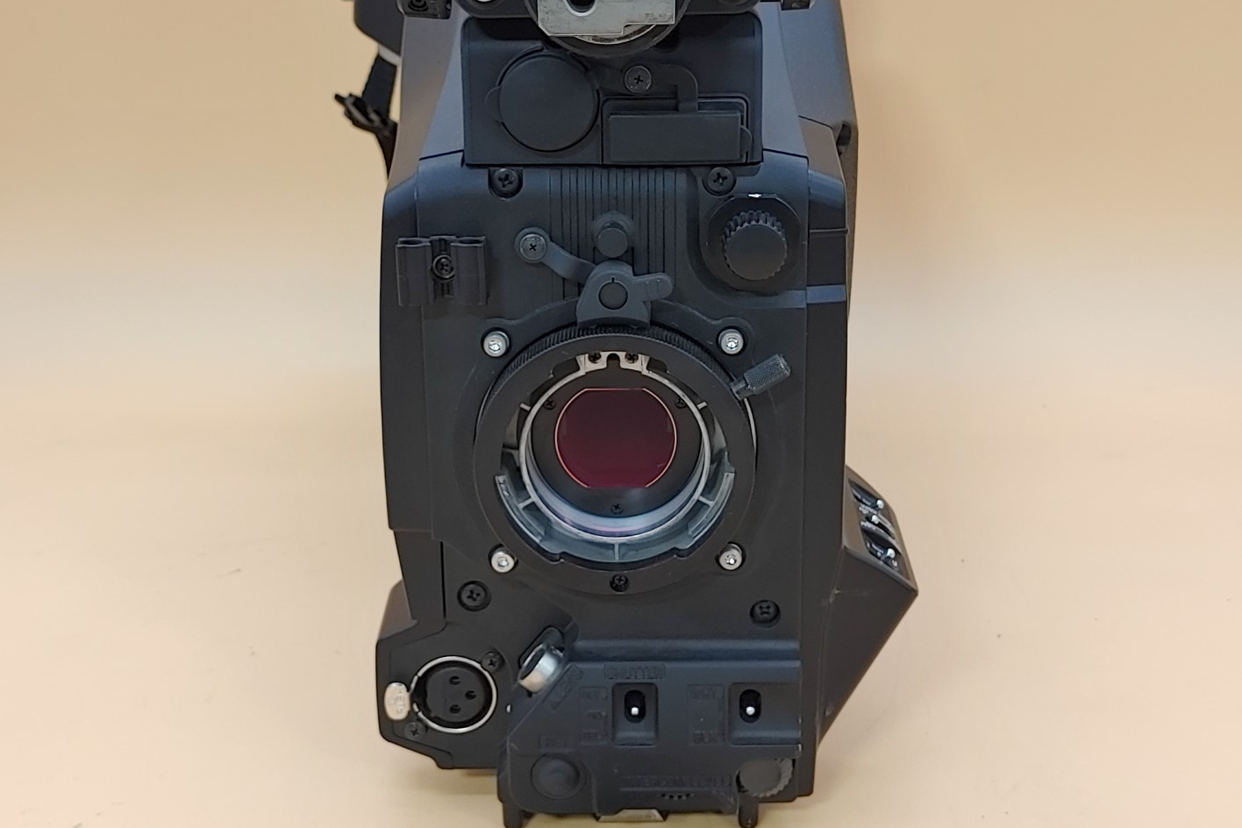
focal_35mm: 55
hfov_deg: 36.2
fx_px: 1897
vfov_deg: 24.6
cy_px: 385
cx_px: 618
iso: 100
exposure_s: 1/61
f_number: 1.8
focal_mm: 4.36
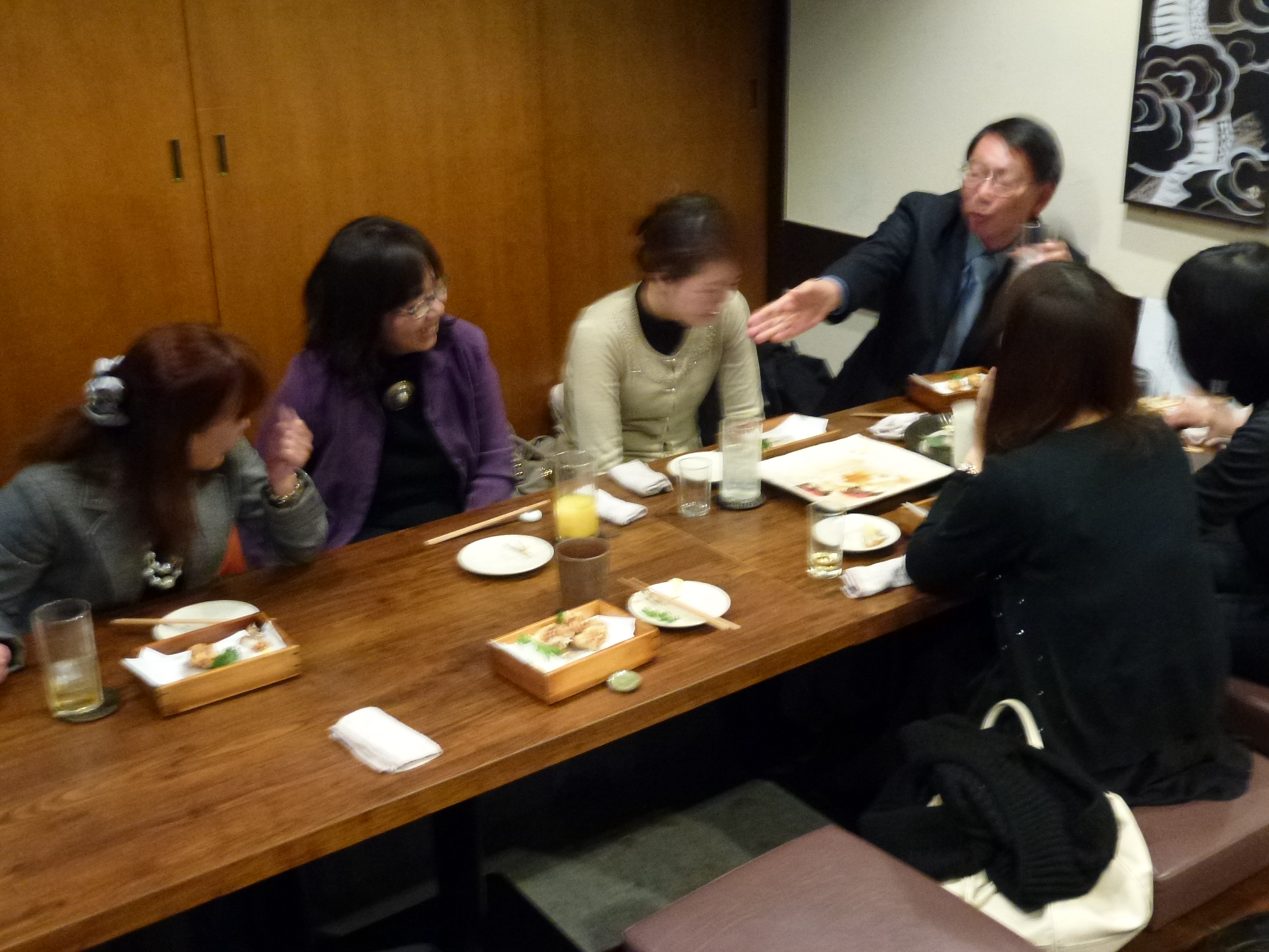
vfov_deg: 37.7
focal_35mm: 38
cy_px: 476
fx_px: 1393
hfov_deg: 49.0
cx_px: 634
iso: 400
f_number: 3.8
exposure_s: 1/4
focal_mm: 6.8
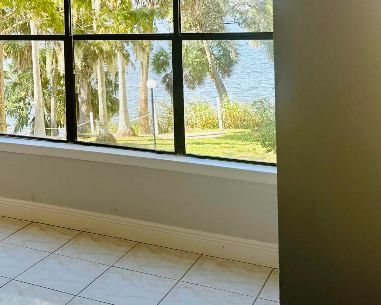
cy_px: 51
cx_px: 68
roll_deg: +2.6
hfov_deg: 35.9
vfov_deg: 29.4
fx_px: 564
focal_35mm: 50
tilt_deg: -4.0
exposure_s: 1/503
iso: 80
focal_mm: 6.86
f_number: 1.78
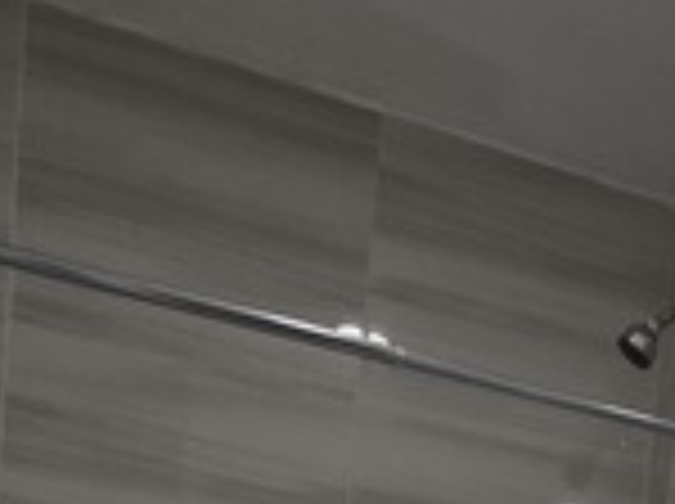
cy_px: 1022
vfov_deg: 17.5
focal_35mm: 58
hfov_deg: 28.6
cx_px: 826
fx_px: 1129
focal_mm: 2.2
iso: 50
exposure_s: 1/120
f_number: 2.2
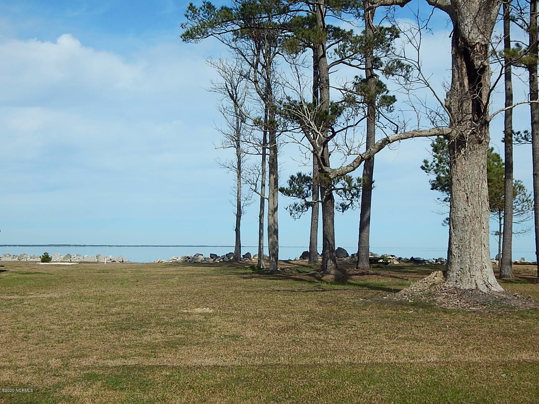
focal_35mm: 48
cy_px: 202
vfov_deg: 30.3
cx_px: 270
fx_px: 747
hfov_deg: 39.7
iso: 125
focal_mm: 8.6
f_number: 7.4
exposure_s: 1/500
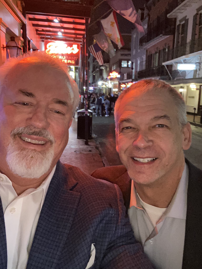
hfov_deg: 46.8
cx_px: 101
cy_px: 134
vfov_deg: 60.0
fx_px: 233
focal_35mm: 30
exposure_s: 1/18
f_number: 2.2
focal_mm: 2.71
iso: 500
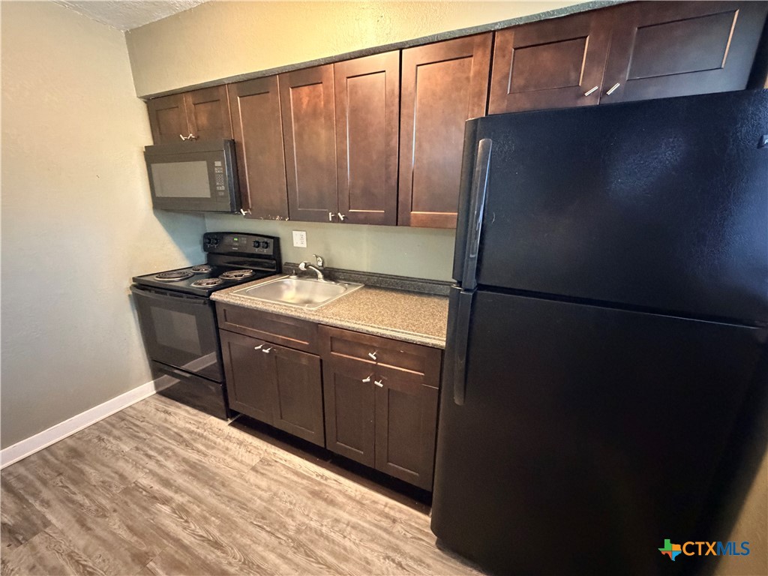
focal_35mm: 14
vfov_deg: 85.7
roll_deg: -0.4
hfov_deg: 102.1
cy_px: 288
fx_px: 311
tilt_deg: -15.9
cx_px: 384
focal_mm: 2.22
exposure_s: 1/40
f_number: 2.2
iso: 1600
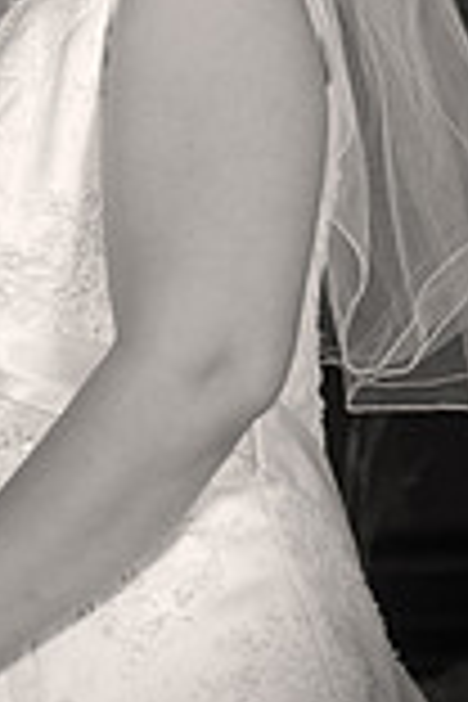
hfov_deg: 8.5
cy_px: 86
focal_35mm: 159
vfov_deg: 12.8
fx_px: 3100
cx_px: -176
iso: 100
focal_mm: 55
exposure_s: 1/160
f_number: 4.5
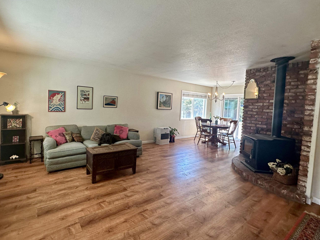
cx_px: 140
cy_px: 114
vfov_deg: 74.7
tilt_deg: -2.7
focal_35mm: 17
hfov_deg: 90.6
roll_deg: -2.2
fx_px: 157
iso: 160
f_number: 2.2
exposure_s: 1/120
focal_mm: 2.22
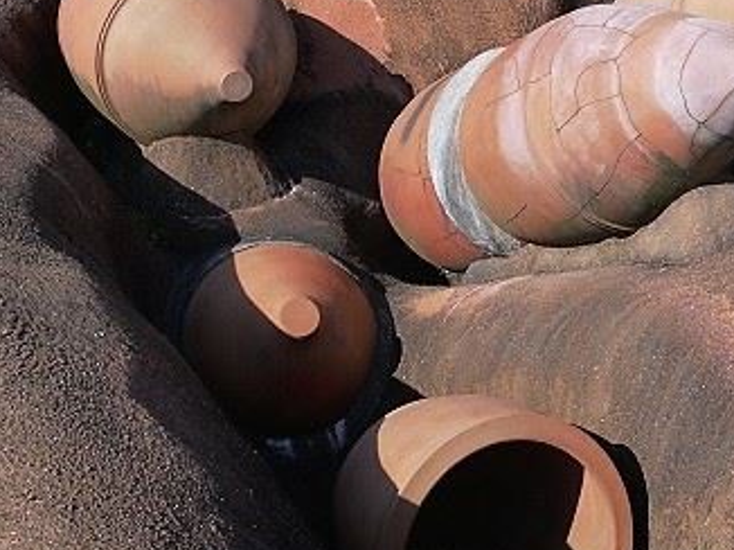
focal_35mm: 55
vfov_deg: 26.2
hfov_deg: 33.8
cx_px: 599
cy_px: 147
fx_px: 1165
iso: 160
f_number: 8
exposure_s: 1/640
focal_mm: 14
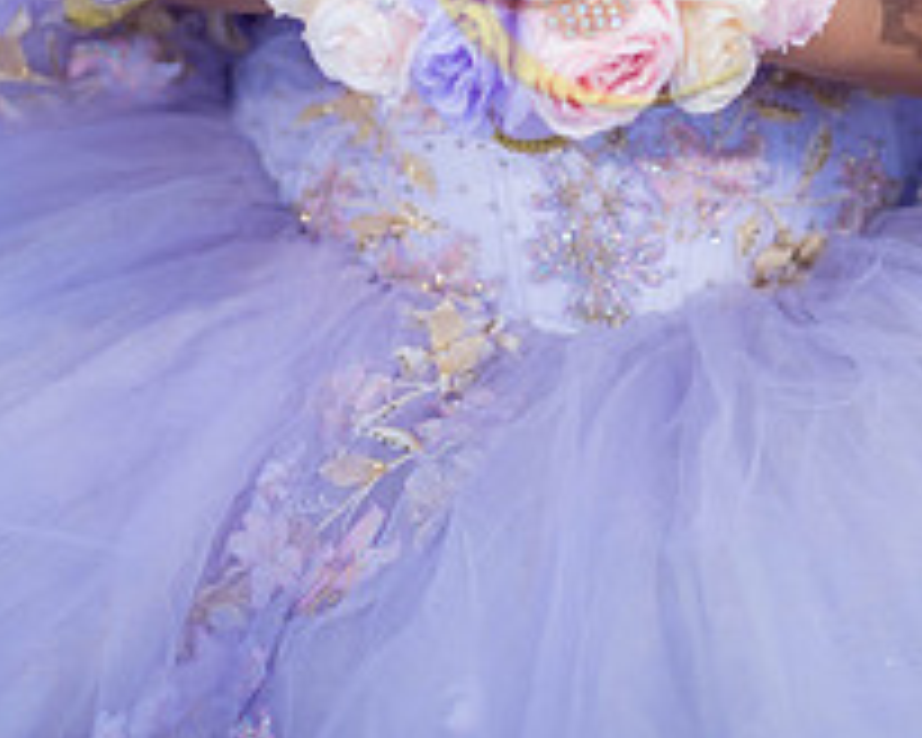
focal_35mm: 175
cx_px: 553
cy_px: -220
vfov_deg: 8.7
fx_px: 4775
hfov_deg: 11.0
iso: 125
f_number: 1.8
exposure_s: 1/1250
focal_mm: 85
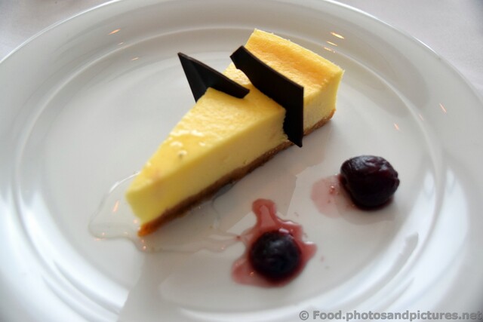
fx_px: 523
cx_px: 242
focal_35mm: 39
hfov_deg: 49.5
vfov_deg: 34.2
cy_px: 161
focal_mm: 26
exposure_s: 1/125
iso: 1400
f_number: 4
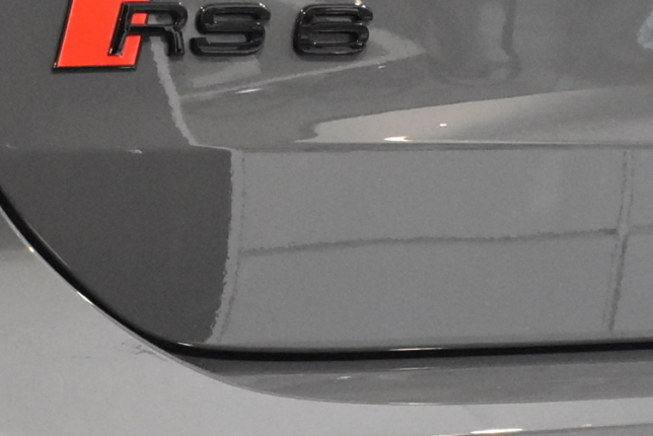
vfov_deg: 8.3
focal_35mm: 161
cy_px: 724
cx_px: 489
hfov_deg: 12.7
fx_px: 2921
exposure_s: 1/40
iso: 4500
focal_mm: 27
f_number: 8
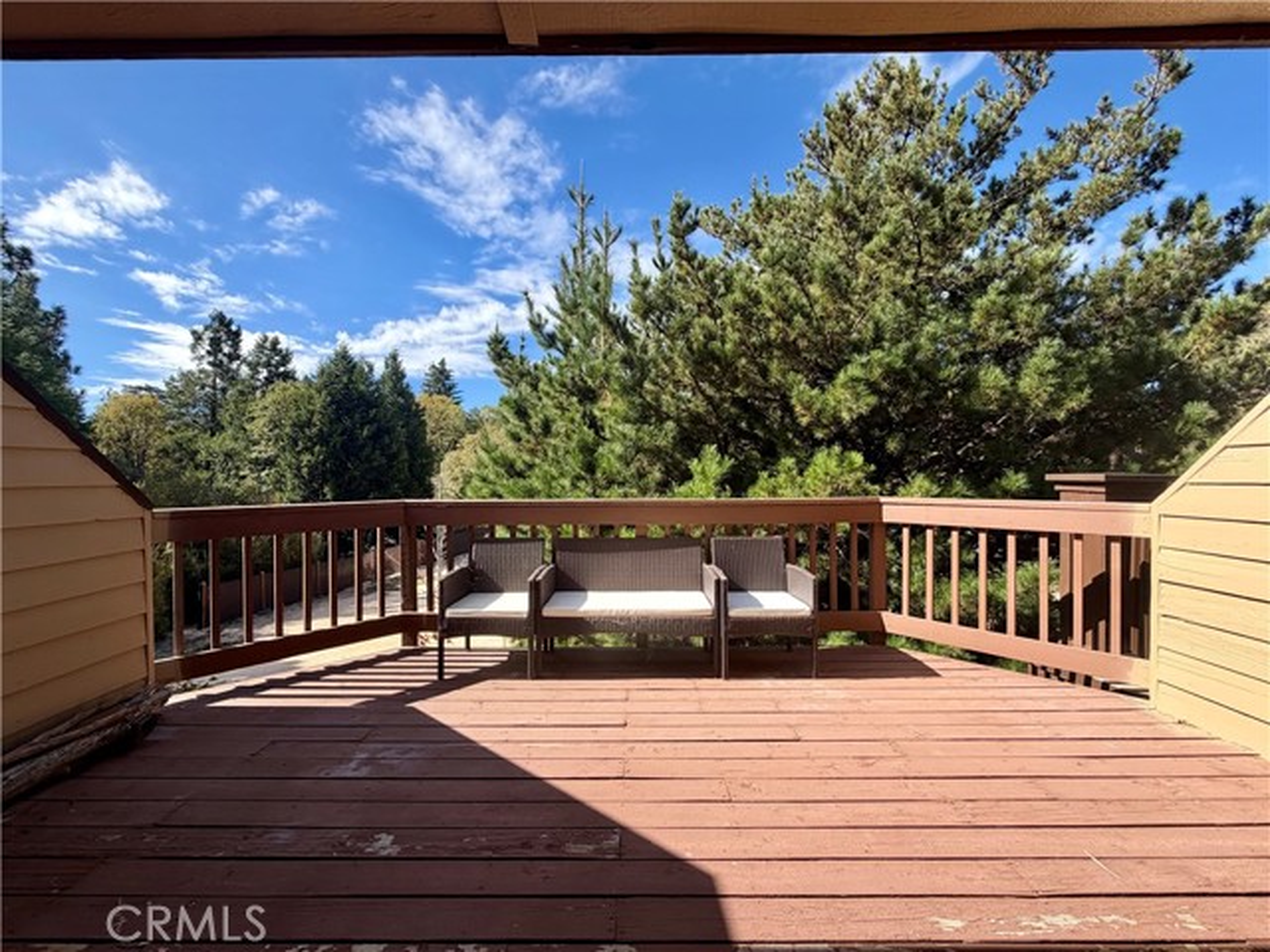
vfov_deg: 85.7
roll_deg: +0.8
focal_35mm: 14
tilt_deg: +0.6
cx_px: 635
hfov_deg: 102.1
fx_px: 514
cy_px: 476
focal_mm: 2.22
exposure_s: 1/770
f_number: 2.2
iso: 40
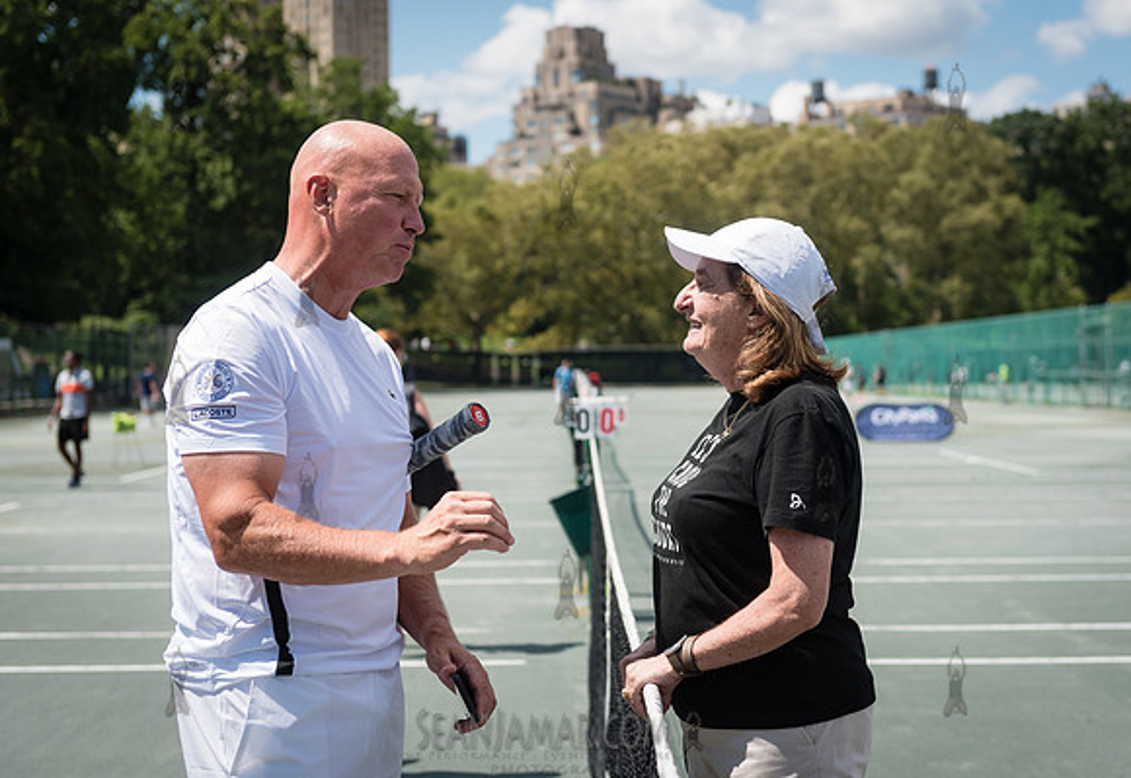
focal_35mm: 66
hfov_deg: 30.1
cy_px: 397
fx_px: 2097
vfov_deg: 21.0
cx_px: 668
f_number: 4
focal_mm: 56
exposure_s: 1/2000
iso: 200
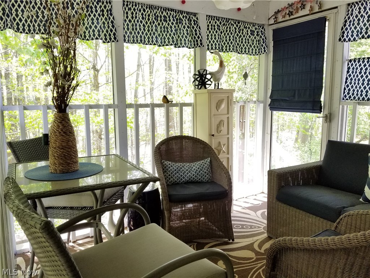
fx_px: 278
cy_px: 139
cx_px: 185
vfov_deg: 53.1
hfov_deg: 67.3
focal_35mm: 26
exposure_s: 1/120
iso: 100
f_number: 1.7
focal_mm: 4.25
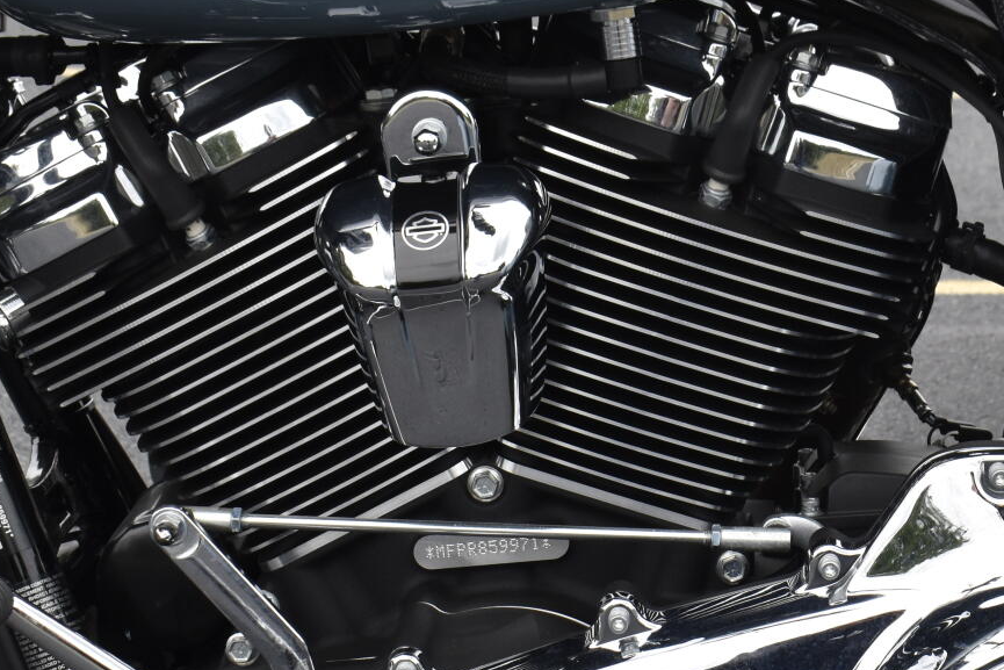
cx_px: 772
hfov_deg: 19.5
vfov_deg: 13.1
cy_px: 585
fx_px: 2901
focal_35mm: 104
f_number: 9
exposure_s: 1/320
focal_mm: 30
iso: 400
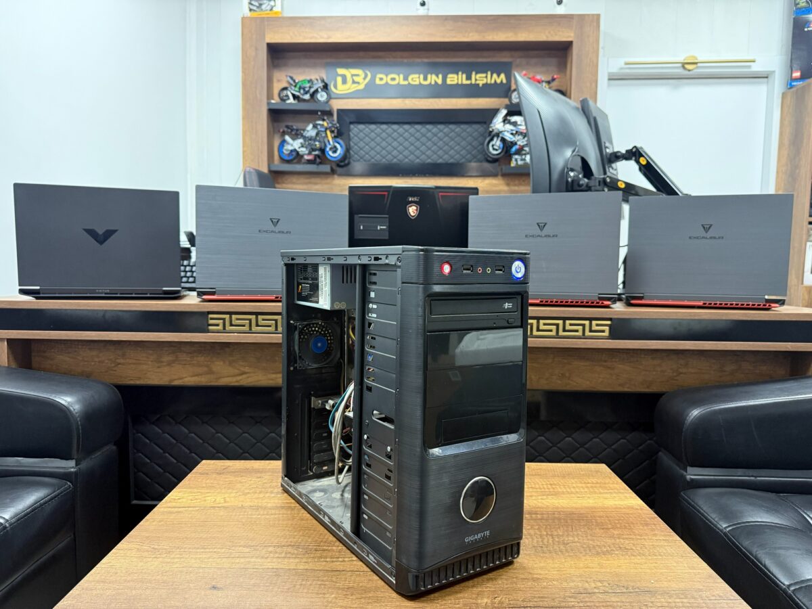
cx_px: 406
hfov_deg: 71.6
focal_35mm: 24
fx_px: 563
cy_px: 304
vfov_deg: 56.8
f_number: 1.78
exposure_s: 1/50
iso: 400
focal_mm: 6.76
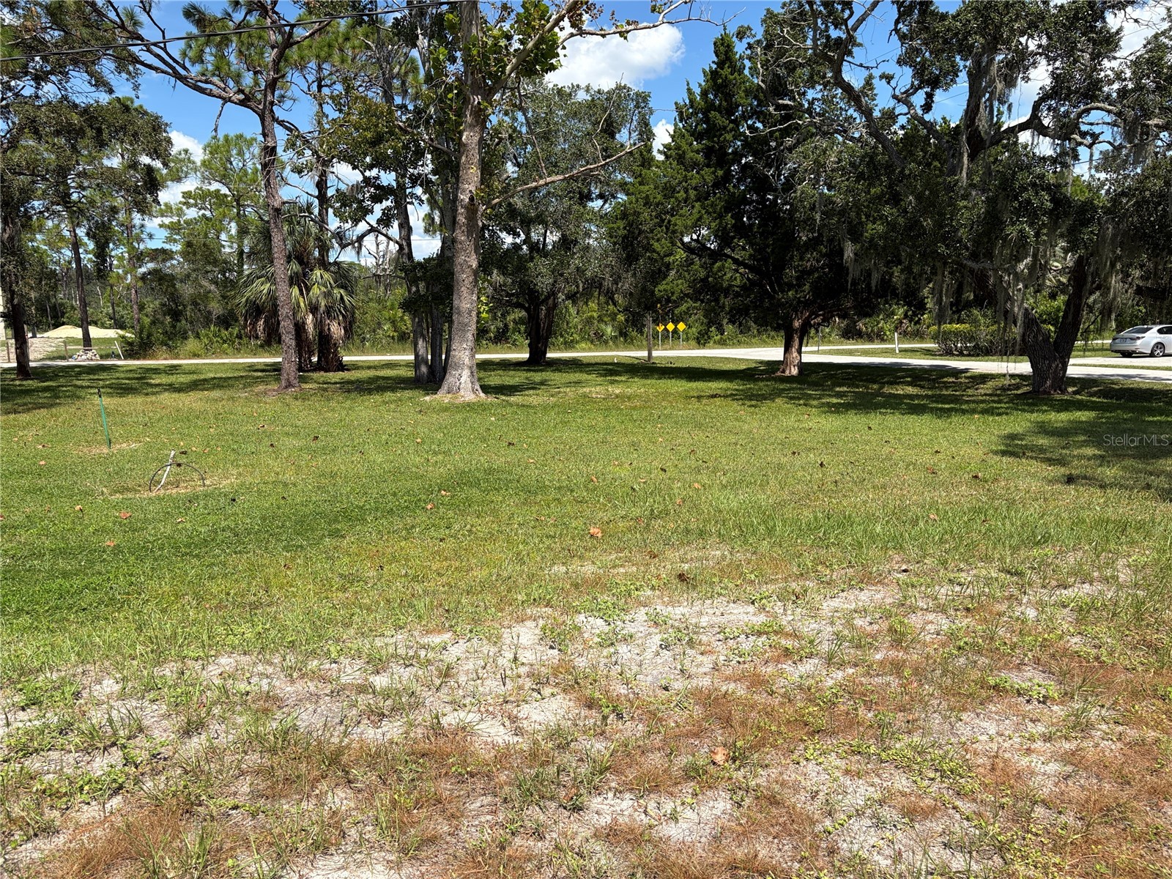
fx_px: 880
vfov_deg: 53.1
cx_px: 586
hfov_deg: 67.3
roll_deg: +0.9
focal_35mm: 26
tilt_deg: -7.8
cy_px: 440
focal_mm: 5.96
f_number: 1.6
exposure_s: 1/2985
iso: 50
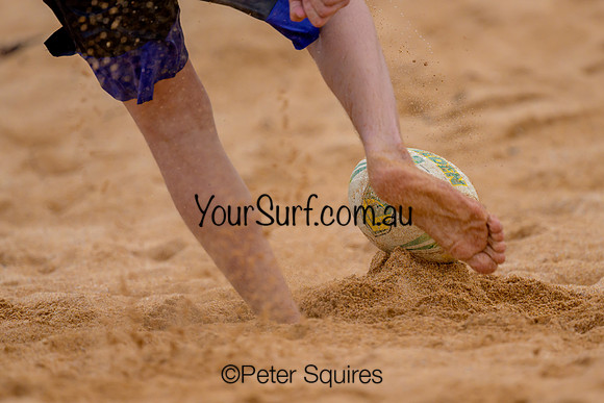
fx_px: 14835
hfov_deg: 2.3
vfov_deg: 1.6
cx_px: 334
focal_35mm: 884
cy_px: 223
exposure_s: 1/2000
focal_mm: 800
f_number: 6.3
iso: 720
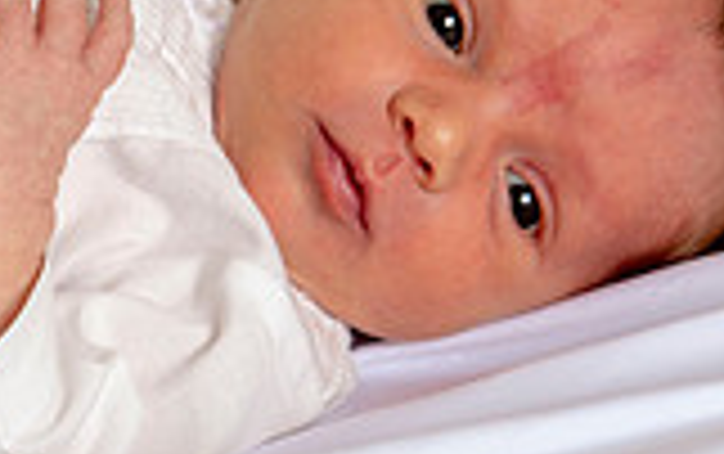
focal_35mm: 476
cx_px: -270
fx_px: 9402
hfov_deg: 4.4
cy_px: 234
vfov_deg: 2.8
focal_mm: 130
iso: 125
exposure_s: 1/160
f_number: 5.6
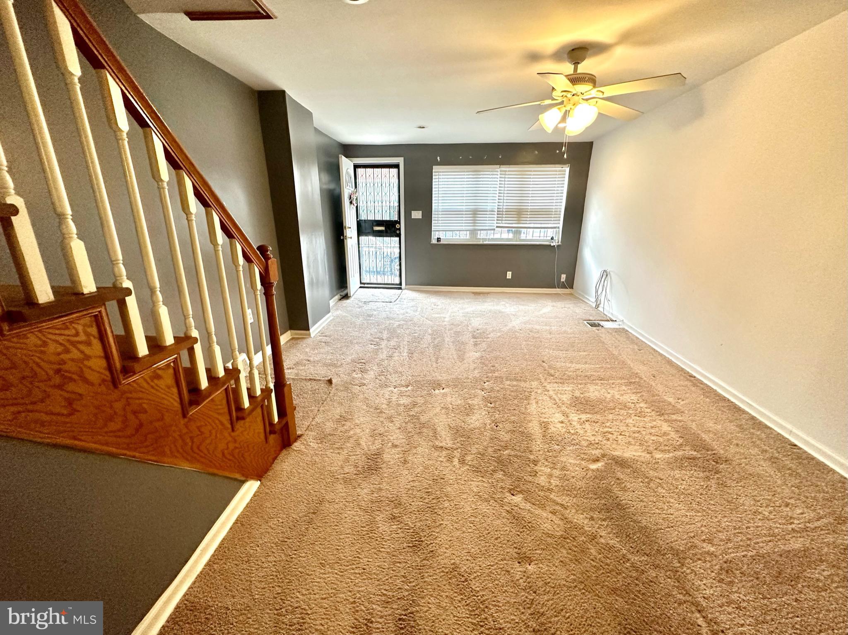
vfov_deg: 85.7
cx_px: 424
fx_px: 343
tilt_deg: -17.9
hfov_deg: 102.1
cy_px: 318
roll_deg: -0.5
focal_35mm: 14
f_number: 2.2
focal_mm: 2.22
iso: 320
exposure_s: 1/120
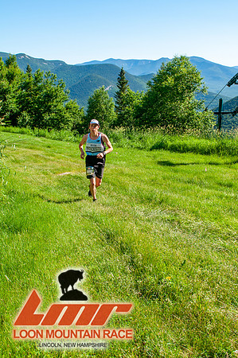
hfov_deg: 36.8
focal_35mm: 36
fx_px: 358
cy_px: 179
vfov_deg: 53.2
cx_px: 119
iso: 200
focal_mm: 24
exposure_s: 1/400
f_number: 8
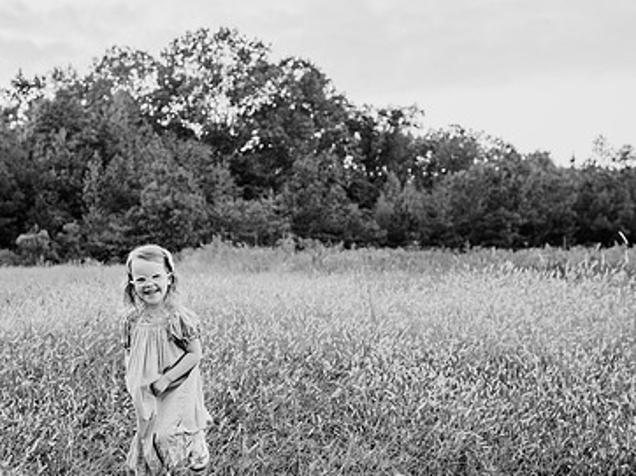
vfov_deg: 38.6
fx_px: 679
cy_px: 231
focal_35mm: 37
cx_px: 269
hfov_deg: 50.0
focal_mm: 24
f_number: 2.8
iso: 500
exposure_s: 1/500
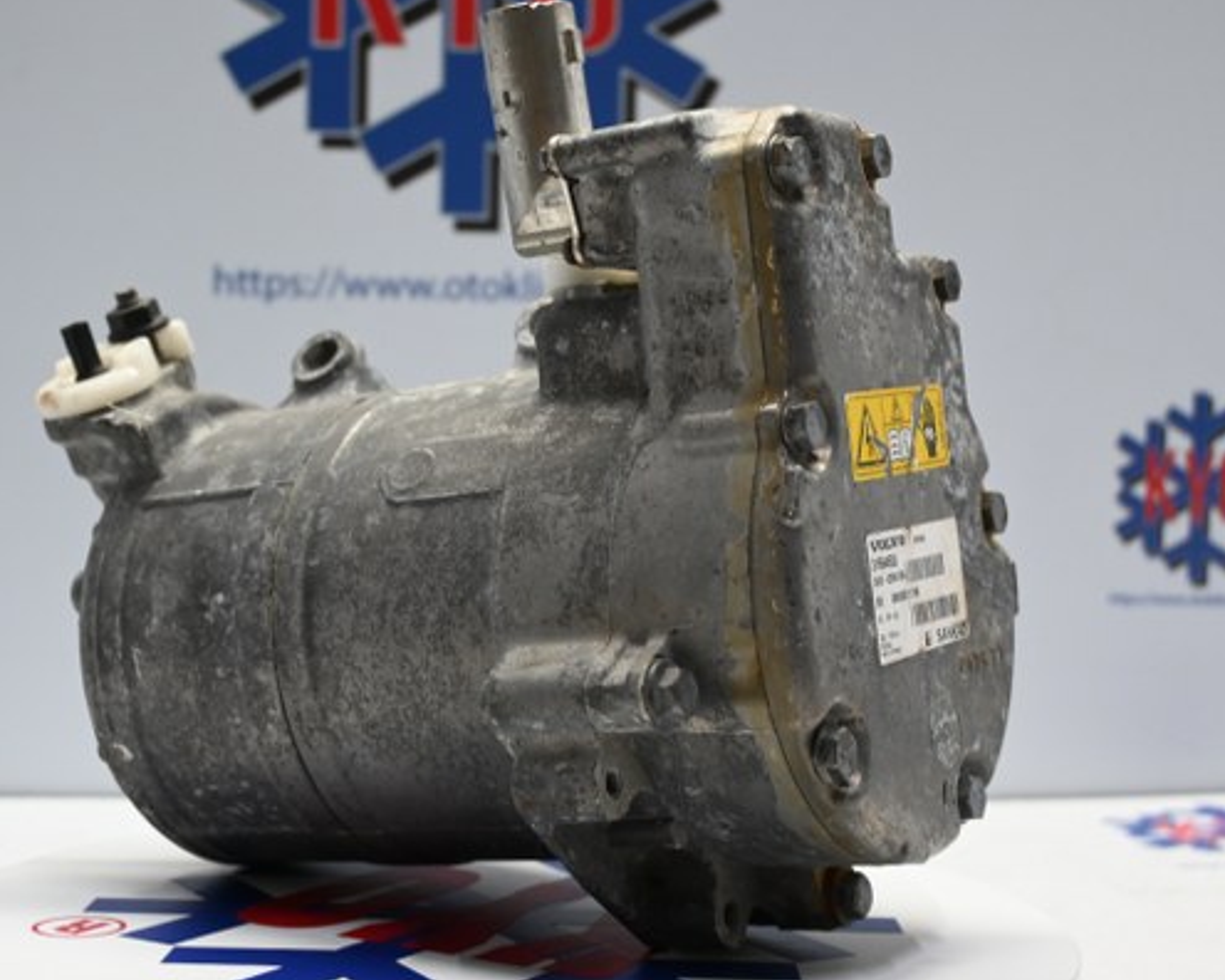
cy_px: 488
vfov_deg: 26.2
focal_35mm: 58
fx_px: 2103
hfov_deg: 32.4
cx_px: 525
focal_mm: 34
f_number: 5
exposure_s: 1/50
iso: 800
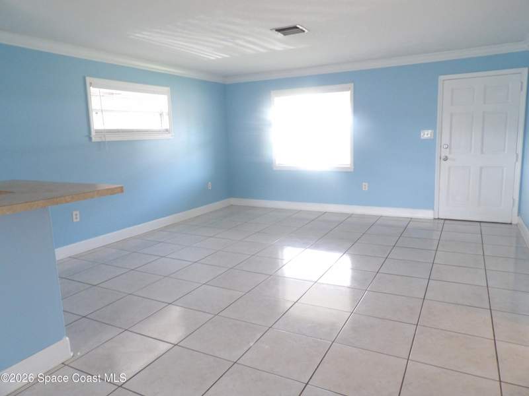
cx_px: 264
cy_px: 198
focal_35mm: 24
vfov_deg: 56.8
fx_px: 367
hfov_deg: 71.6
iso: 311
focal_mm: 4.3
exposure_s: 1/17
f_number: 3.2
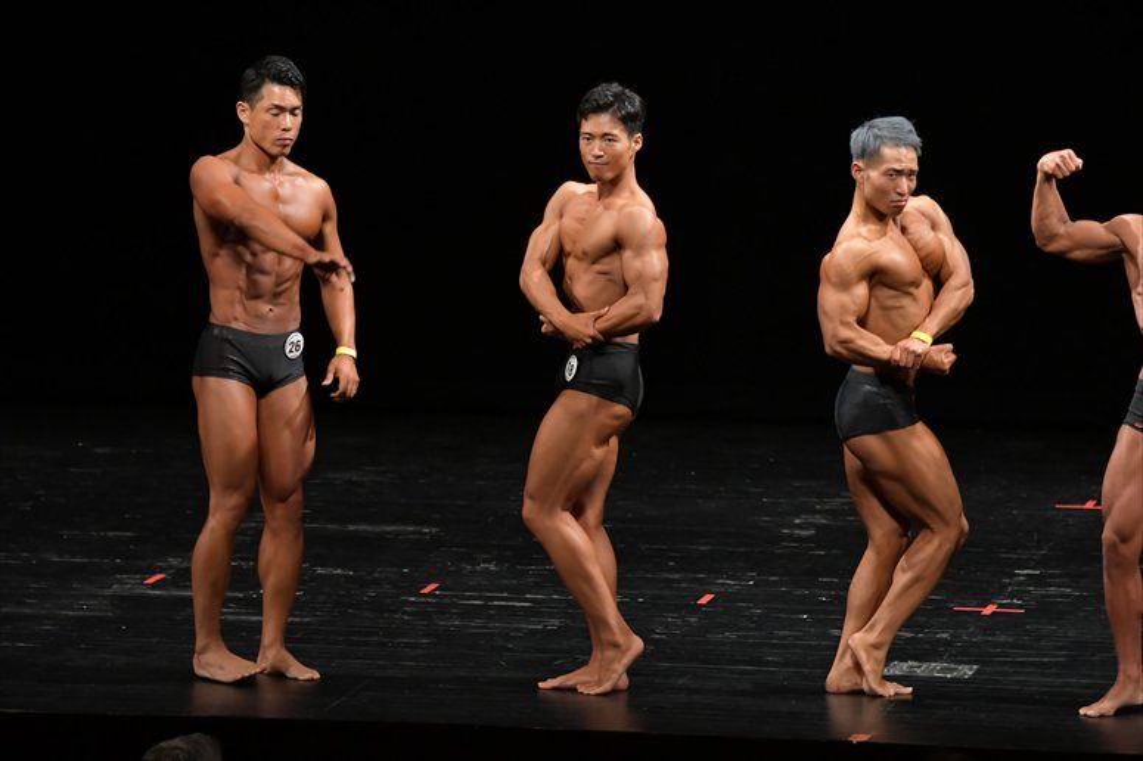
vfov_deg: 6.1
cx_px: 572
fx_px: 7140
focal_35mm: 225
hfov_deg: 9.2
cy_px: 380
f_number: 5.6
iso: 3200
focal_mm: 150
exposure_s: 1/400
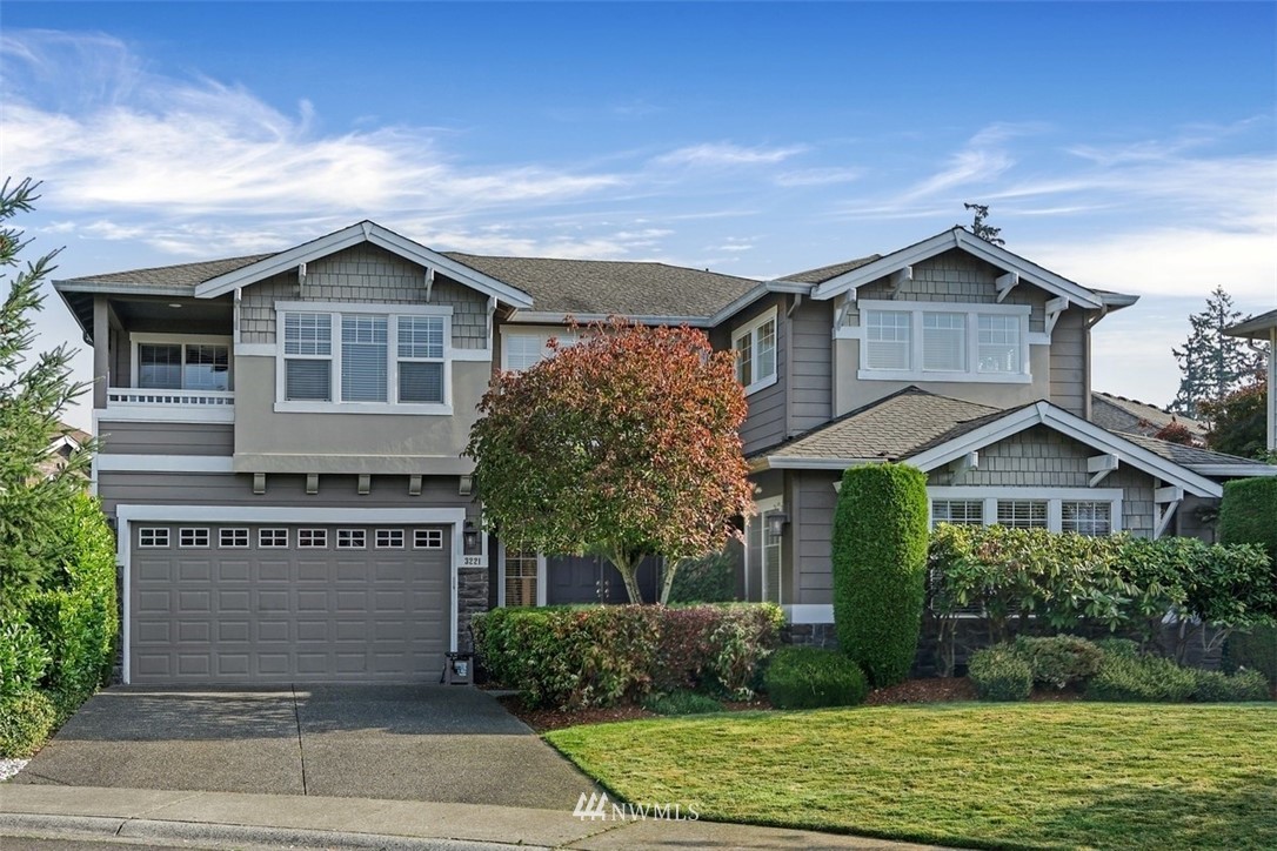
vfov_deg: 35.1
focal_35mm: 38
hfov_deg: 50.7
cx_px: 638
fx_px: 1348
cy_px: 426
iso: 200
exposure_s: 1/250
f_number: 8
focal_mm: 38
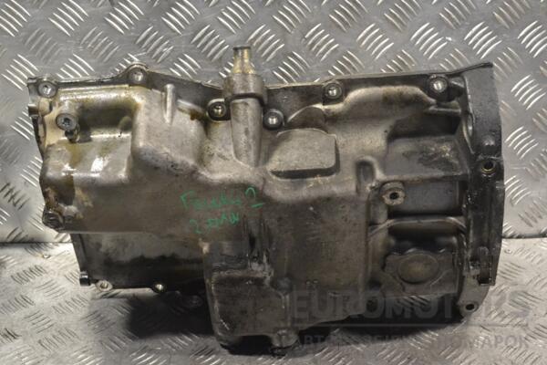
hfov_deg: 37.9
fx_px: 798
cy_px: 182
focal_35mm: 52
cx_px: 274
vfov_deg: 25.8
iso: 3200
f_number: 8
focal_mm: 35
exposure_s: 1/250
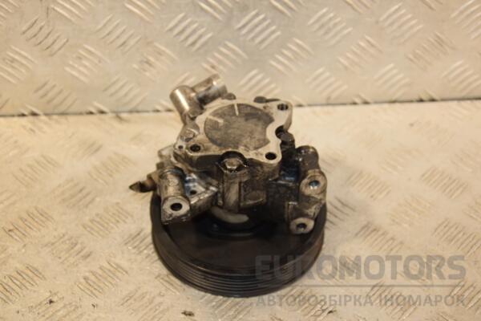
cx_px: 240
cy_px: 160
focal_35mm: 75
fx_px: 1002
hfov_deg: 27.0
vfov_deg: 18.2
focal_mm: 50
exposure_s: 1/125
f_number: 5
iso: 800
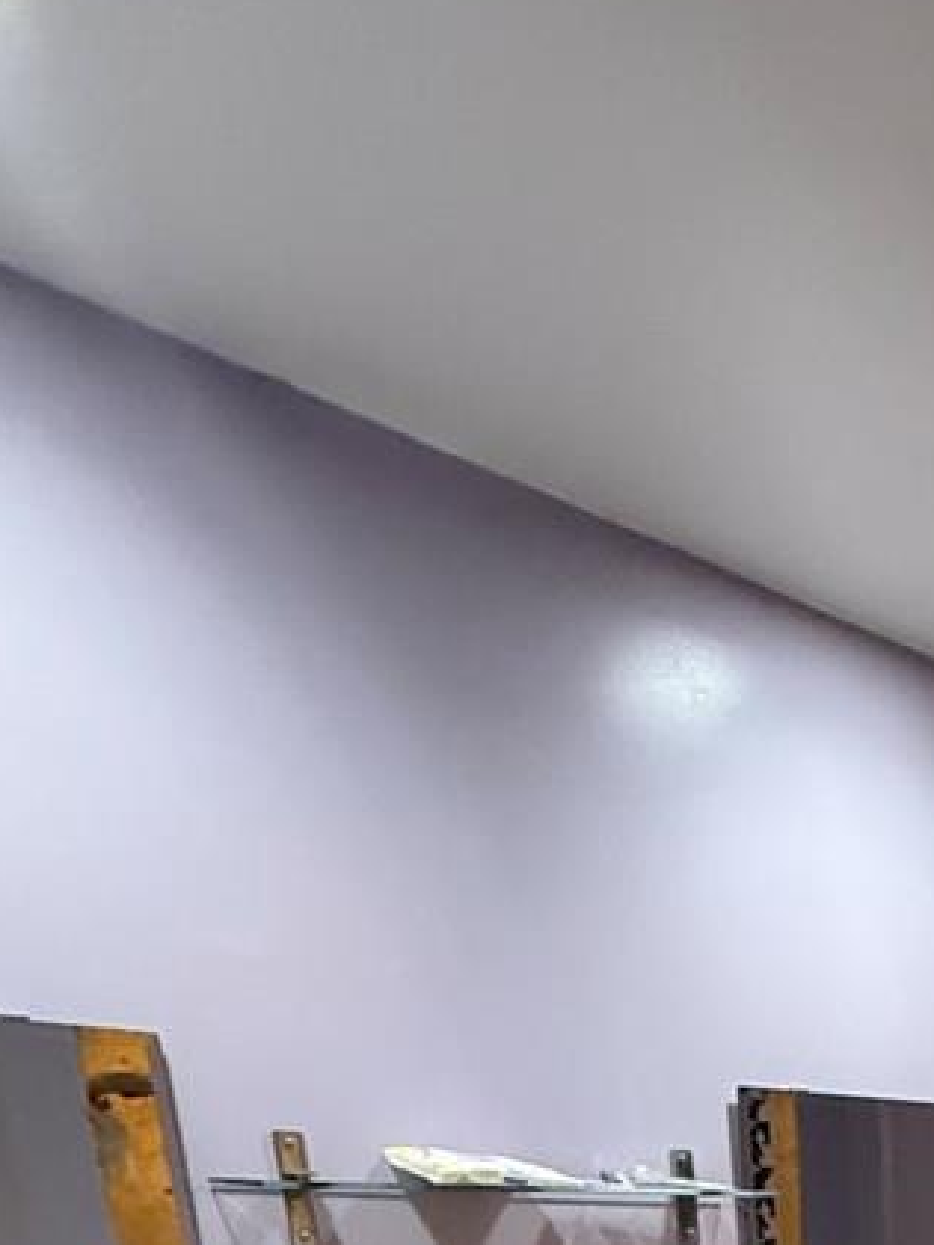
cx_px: 1079
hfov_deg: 31.1
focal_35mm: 40
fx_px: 1439
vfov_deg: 32.4
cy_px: 1690
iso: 640
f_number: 2.2
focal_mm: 2.22
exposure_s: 1/60
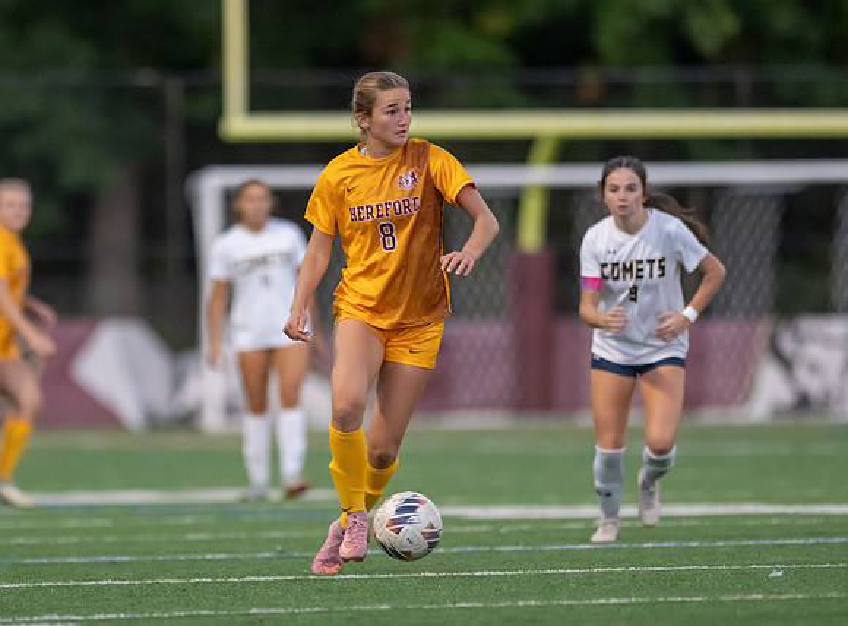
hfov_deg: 4.1
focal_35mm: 489
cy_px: 371
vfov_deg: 3.0
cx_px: 277
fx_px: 11920
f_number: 2.8
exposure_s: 1/1000
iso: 4000
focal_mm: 300
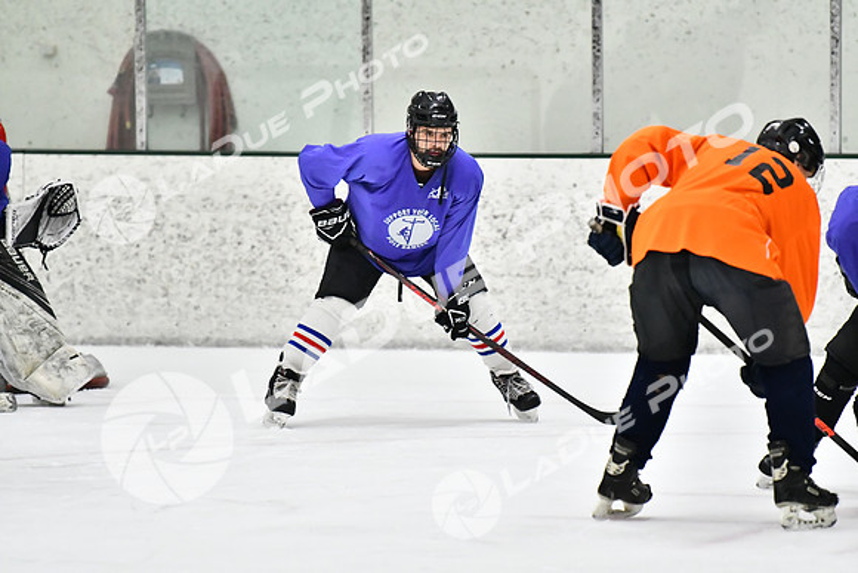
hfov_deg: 6.9
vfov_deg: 4.6
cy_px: 286
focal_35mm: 300
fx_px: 7151
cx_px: 429
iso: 6400
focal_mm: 200
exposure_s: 1/1600
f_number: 2.8
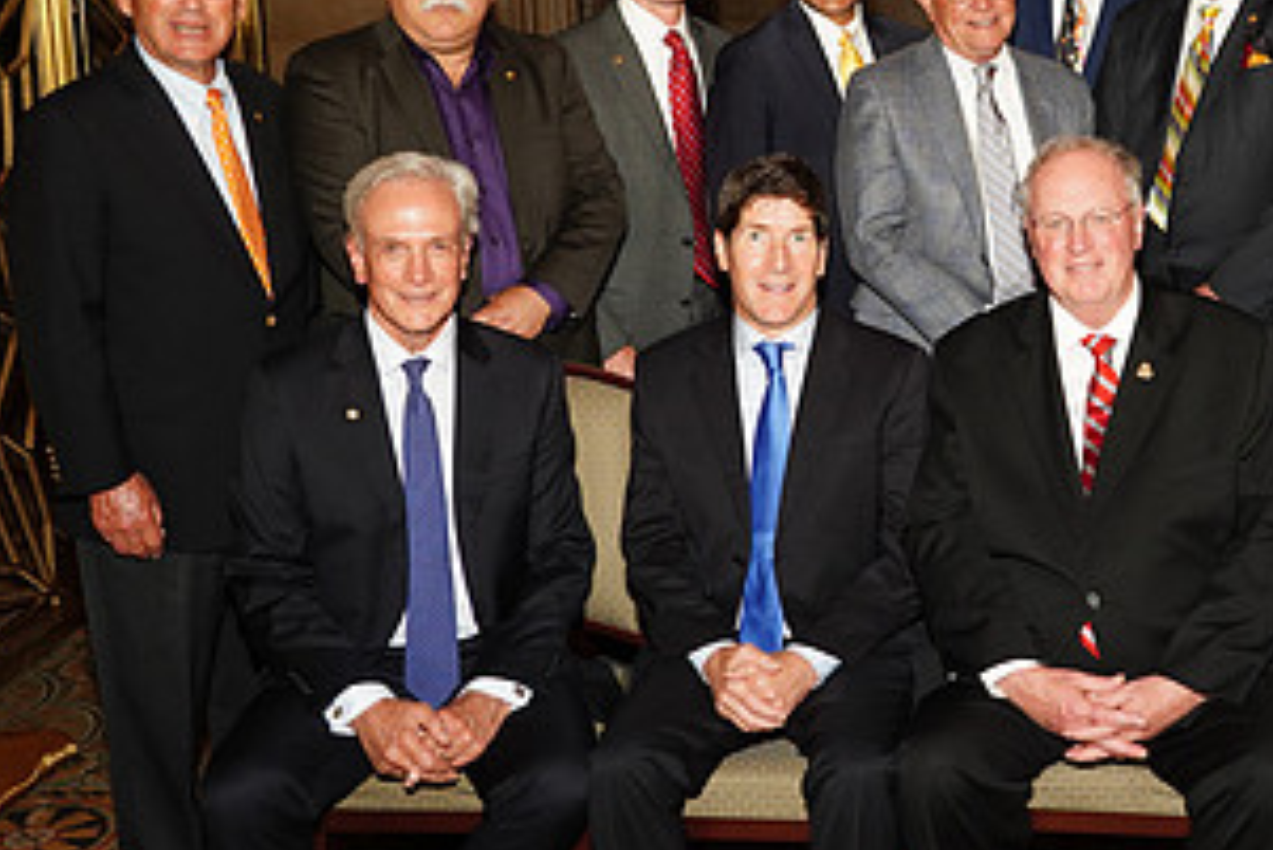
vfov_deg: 24.9
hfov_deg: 35.8
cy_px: 264
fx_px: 1910
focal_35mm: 54
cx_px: 998
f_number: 4
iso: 2000
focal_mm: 28
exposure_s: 1/80
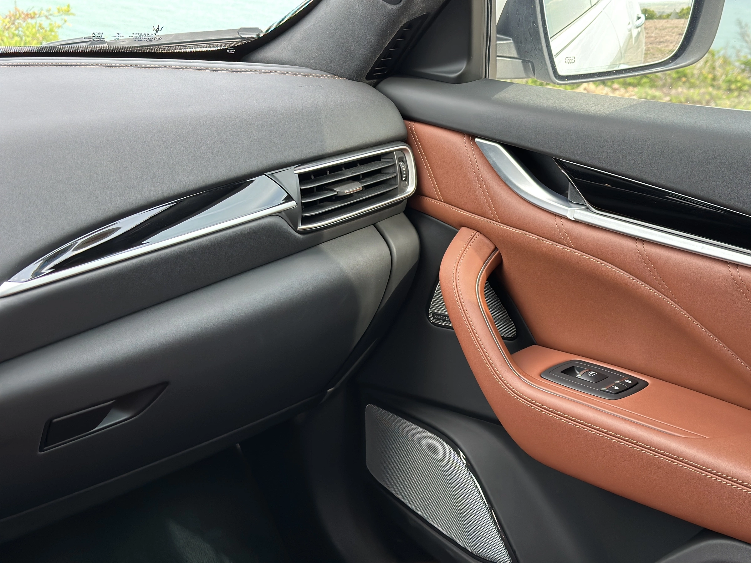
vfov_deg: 30.3
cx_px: 376
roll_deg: -1.7
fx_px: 1041
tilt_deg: -21.8
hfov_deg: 39.7
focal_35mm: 48
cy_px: 282
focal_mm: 6.86
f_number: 1.78
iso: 125
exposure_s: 1/121
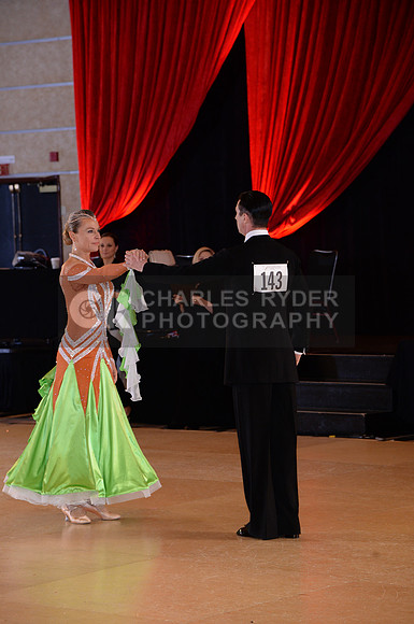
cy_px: 312
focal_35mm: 120
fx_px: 2076
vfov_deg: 17.1
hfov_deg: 11.4
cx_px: 207
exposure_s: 1/250
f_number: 5.6
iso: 1600
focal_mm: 120
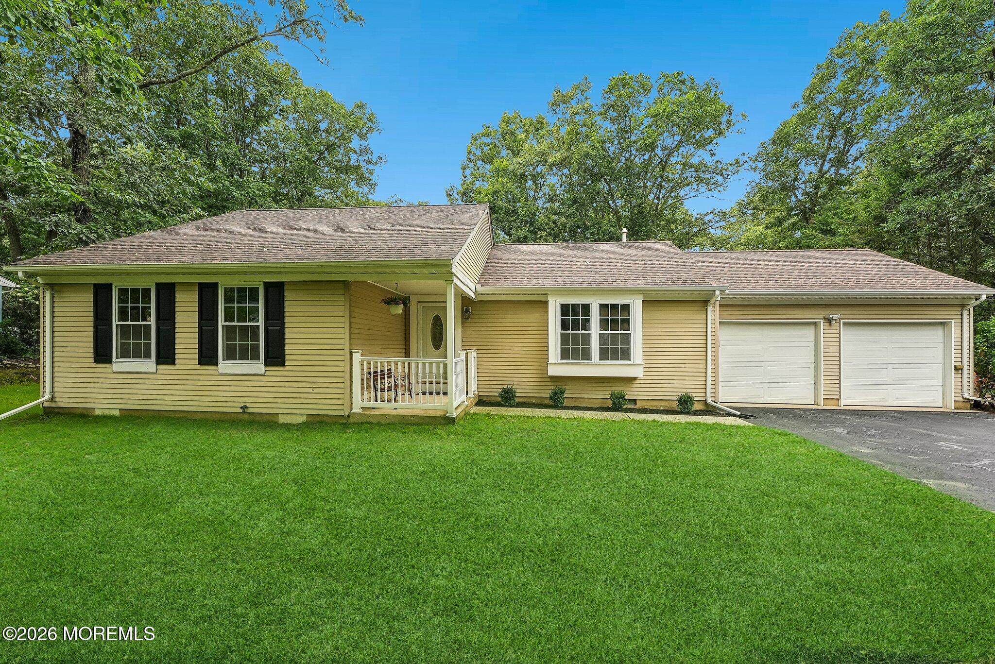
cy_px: 332
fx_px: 387
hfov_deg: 104.2
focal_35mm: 14
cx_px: 498
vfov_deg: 81.3
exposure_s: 1/30
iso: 400
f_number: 11
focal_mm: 14
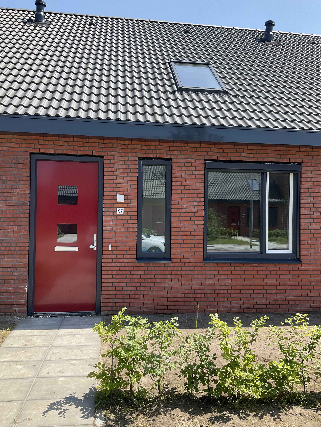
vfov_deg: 61.7
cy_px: 214
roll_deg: +0.2
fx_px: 359
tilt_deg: +1.4
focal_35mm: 29
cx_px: 160
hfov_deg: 48.2
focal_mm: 3
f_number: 1.8
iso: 16
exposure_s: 1/739
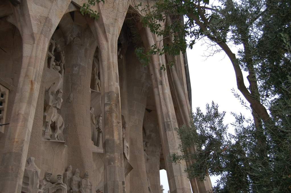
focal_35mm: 48
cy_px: 96
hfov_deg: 41.1
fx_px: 388
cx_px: 146
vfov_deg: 28.0
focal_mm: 32
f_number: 5.6
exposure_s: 1/500
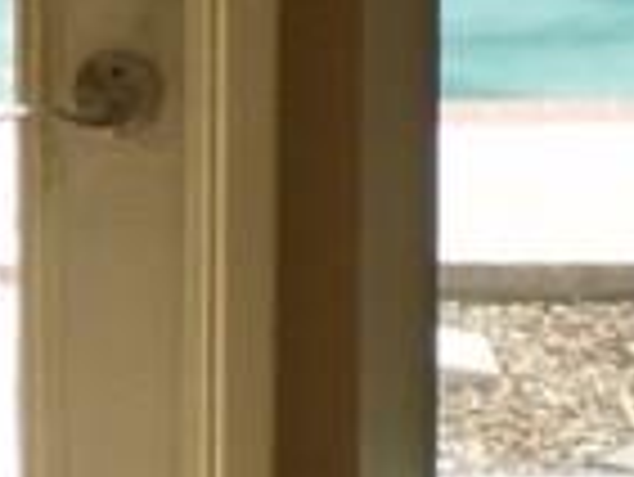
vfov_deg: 5.7
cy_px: -166
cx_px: -31
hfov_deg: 7.5
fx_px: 4784
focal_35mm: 261
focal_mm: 6.3
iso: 64
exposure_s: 1/200
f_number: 3.1
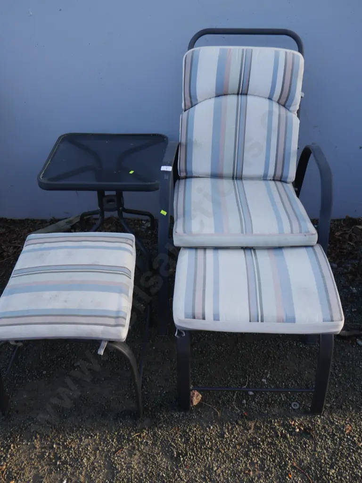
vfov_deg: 51.4
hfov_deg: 39.7
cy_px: 242
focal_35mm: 36
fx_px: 502
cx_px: 181
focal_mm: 18
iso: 200
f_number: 5
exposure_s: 1/125
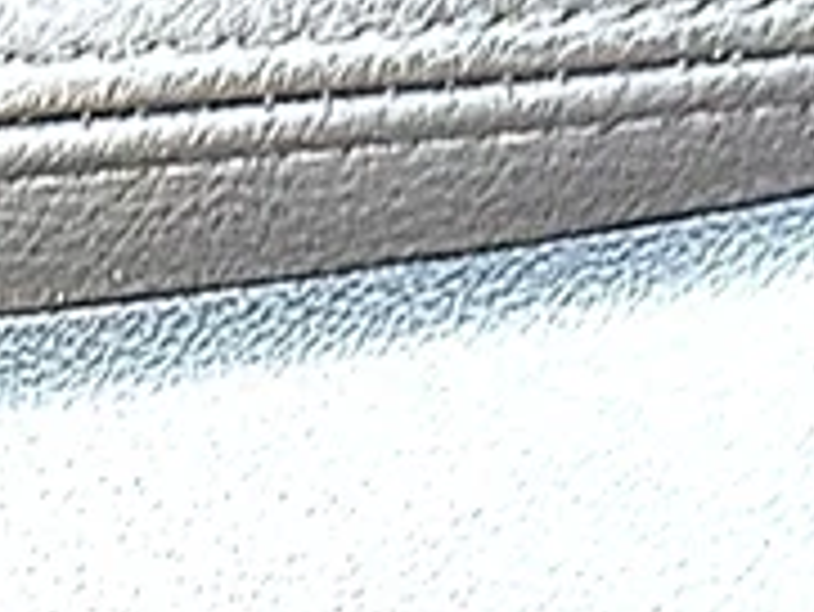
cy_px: 1001
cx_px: -652
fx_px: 4094
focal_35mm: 174
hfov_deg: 10.7
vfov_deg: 8.3
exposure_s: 1/92
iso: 80
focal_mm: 6.86
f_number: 1.78
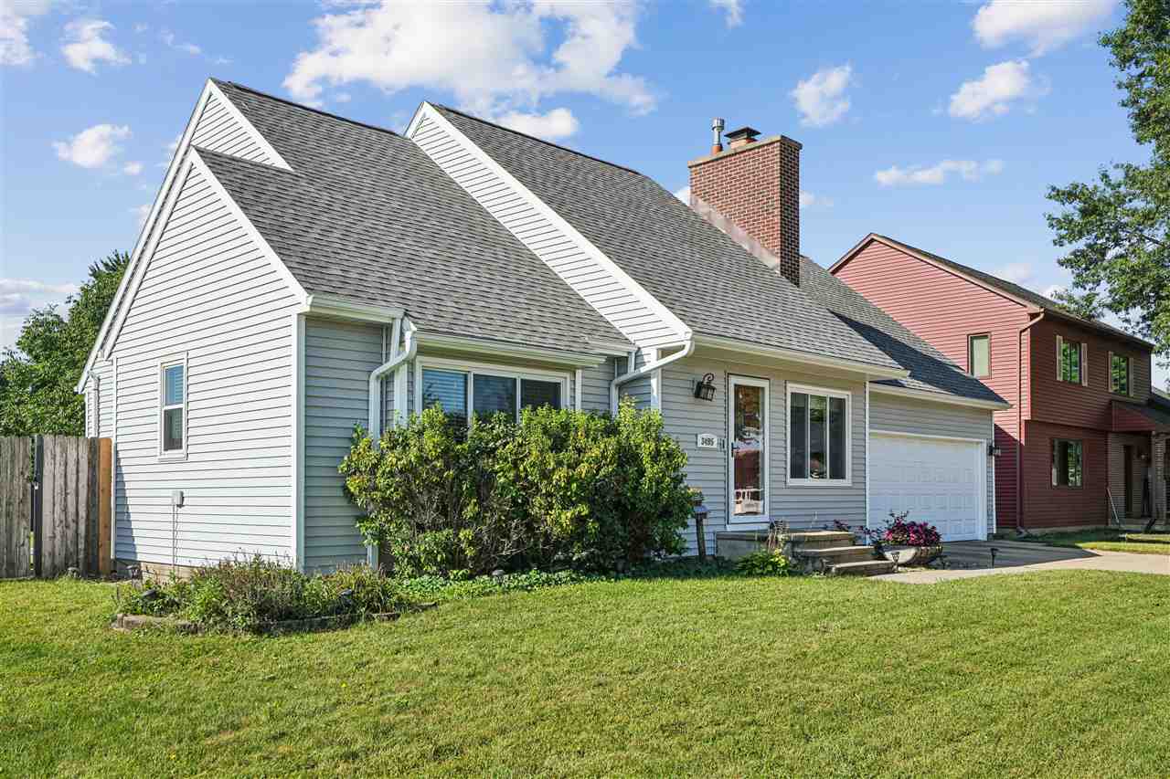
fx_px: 975
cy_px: 390
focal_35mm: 30
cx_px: 585
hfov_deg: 61.9
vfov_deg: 43.6
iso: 400
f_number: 10
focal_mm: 30
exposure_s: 1/640
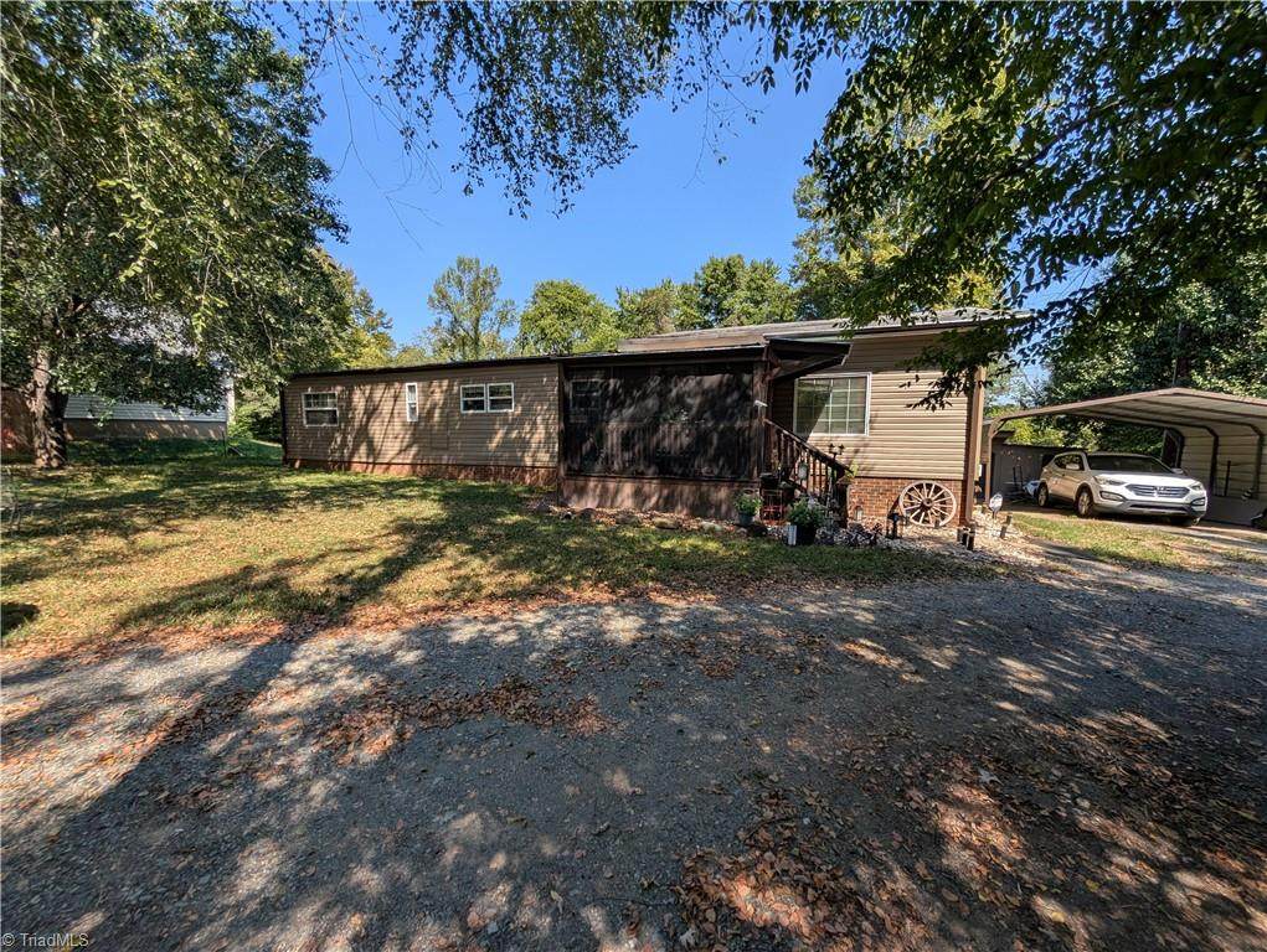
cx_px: 634
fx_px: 440
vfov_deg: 94.6
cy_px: 476
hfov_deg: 110.5
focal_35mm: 12
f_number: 1.7
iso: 51
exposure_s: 1/1393
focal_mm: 2.02
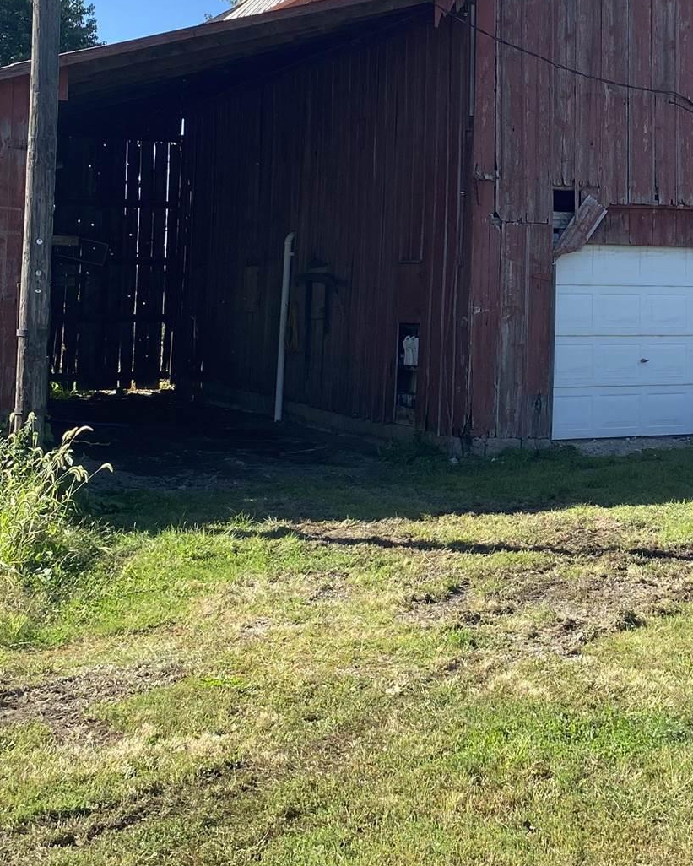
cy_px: 192
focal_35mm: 57
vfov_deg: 32.3
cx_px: 555
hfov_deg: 26.2
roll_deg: +0.2
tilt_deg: +4.1
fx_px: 1461
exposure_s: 1/1258
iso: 32
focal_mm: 4.25
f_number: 1.8
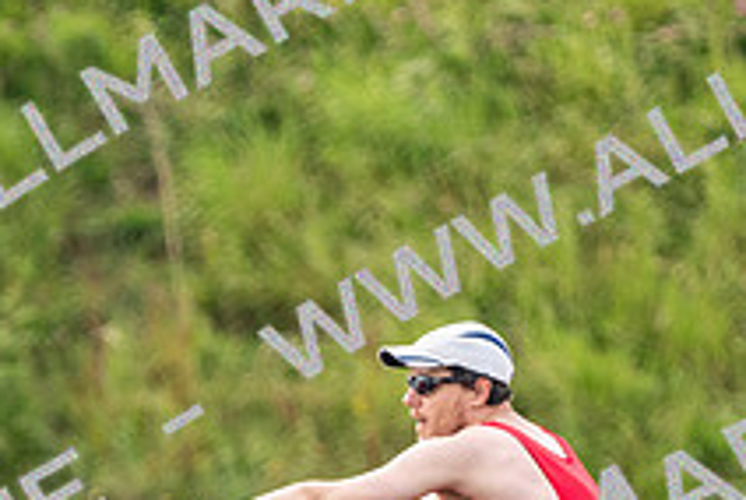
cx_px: 4
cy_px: 438
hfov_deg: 0.9
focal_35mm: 2296
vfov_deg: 0.6
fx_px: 47644
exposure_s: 1/2500
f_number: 5.6
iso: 1100
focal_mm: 840
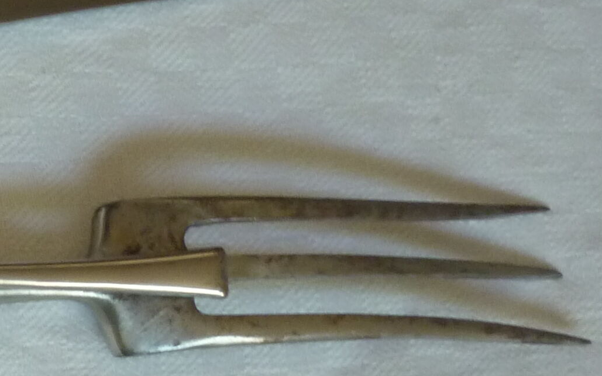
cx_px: -235
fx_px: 2034
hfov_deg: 15.8
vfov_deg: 10.4
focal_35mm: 124
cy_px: 451
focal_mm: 5.5
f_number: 2.8
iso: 200
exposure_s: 1/30
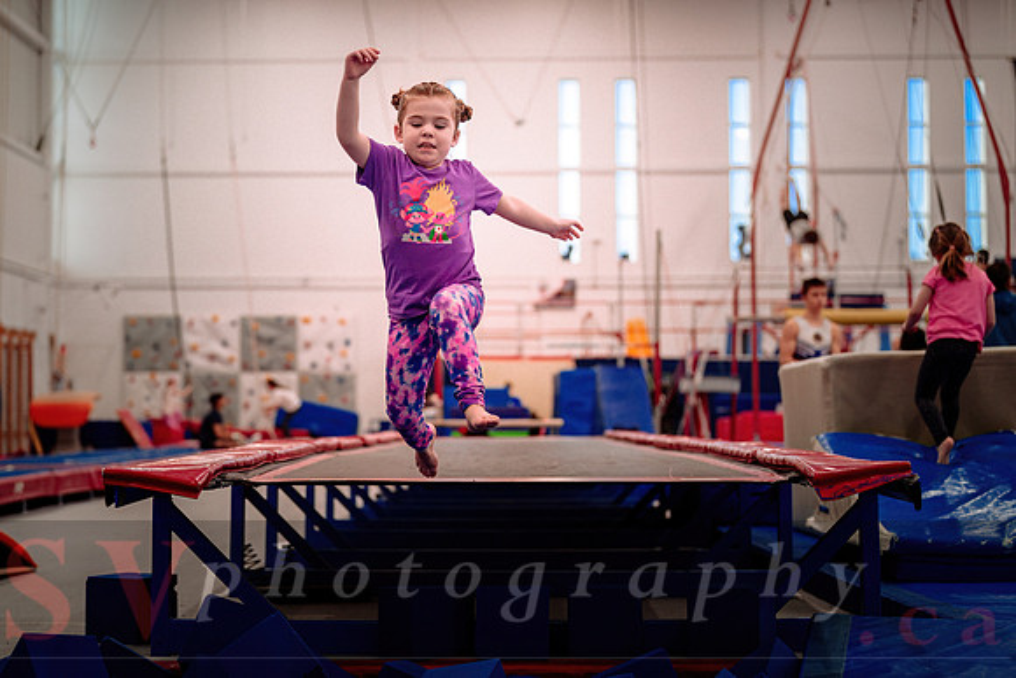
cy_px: 353
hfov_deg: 27.7
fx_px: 2064
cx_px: 485
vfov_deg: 18.7
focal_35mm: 73
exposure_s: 1/400
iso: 1600
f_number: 2.8
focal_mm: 70
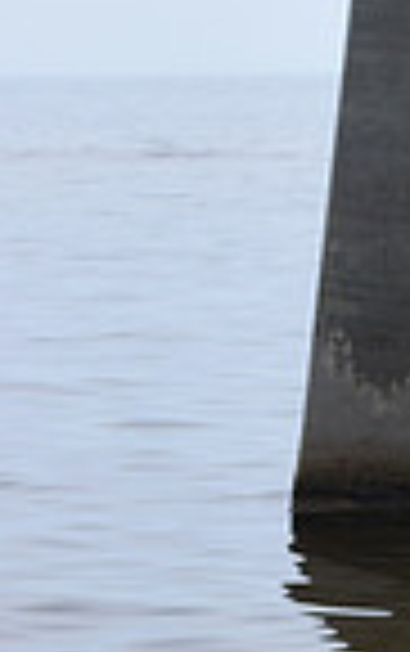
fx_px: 4581
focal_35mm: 257
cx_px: 863
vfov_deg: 8.2
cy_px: 459
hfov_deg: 5.0
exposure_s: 1/250
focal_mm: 42
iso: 220
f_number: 8
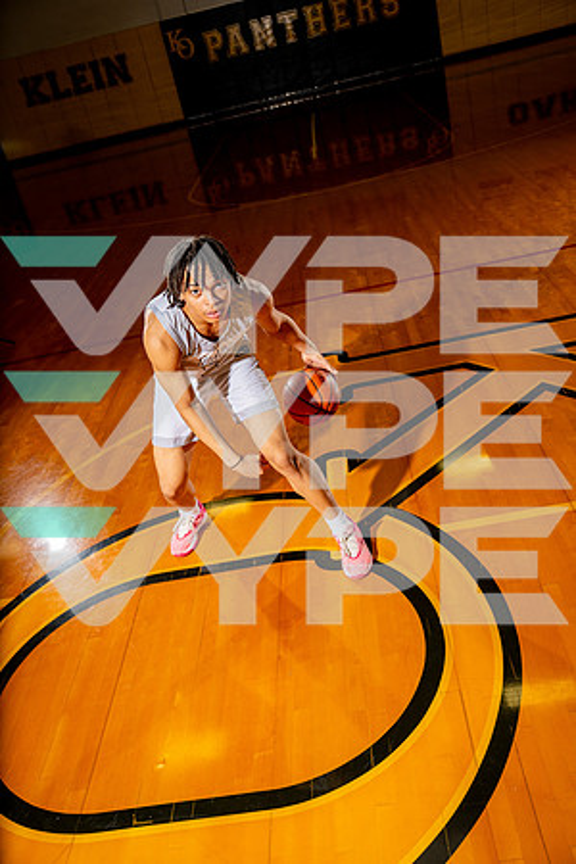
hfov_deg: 40.0
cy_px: 432
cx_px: 288
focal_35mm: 33
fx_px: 792
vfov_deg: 57.2
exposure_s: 1/200
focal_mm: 33
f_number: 4
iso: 100
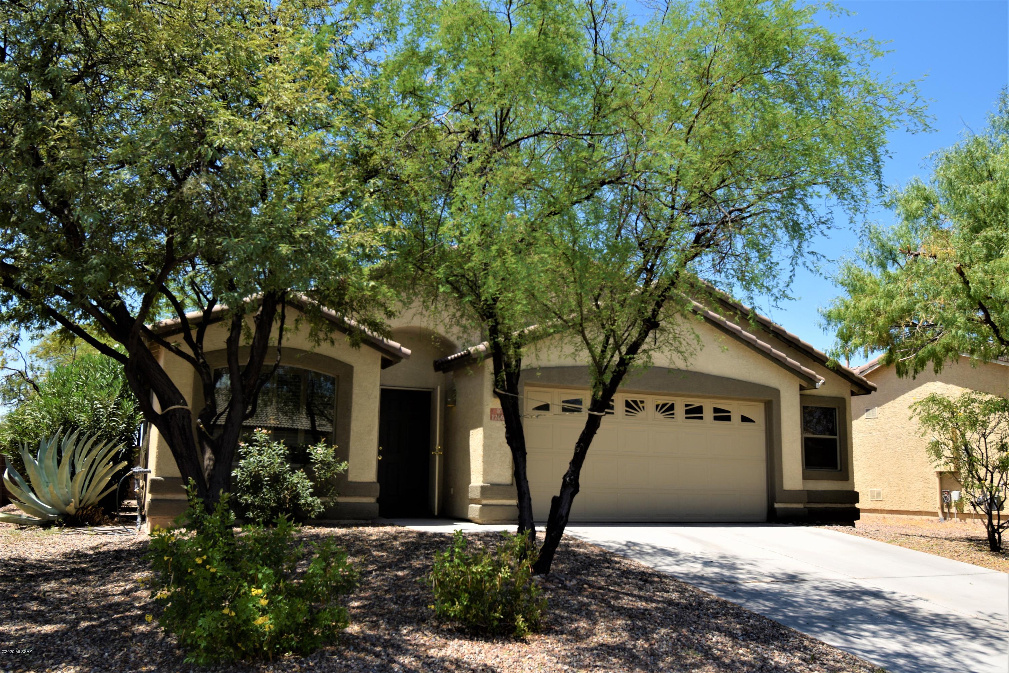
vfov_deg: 43.6
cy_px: 336
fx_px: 841
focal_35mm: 30
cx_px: 504
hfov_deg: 61.9
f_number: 9
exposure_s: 1/200
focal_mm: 20
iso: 100
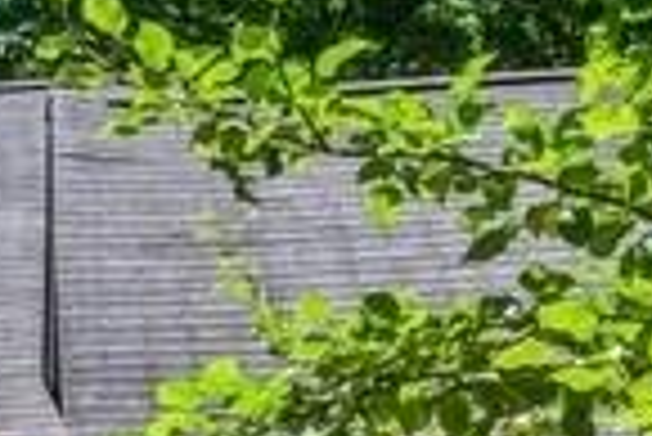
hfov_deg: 10.1
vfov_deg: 7.4
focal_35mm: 180
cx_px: -859
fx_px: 3263
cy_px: 769
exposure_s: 1/200
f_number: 11
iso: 200
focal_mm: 29
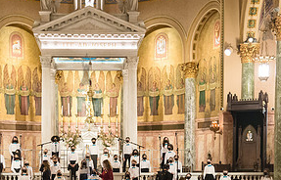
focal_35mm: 79
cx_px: 111
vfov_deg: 16.4
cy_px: 185
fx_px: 609
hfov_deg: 25.9
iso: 4000
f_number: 3.2
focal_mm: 35
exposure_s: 1/125
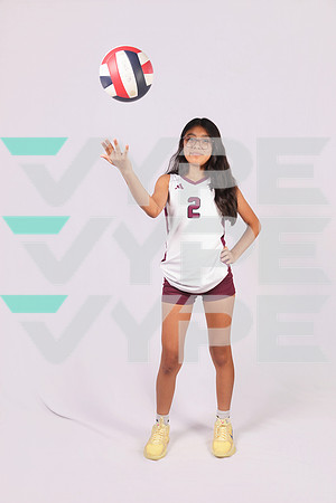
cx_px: 168
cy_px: 252
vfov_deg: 55.8
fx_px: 476
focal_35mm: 34
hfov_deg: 38.9
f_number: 5.6
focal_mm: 34
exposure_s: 1/125
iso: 160
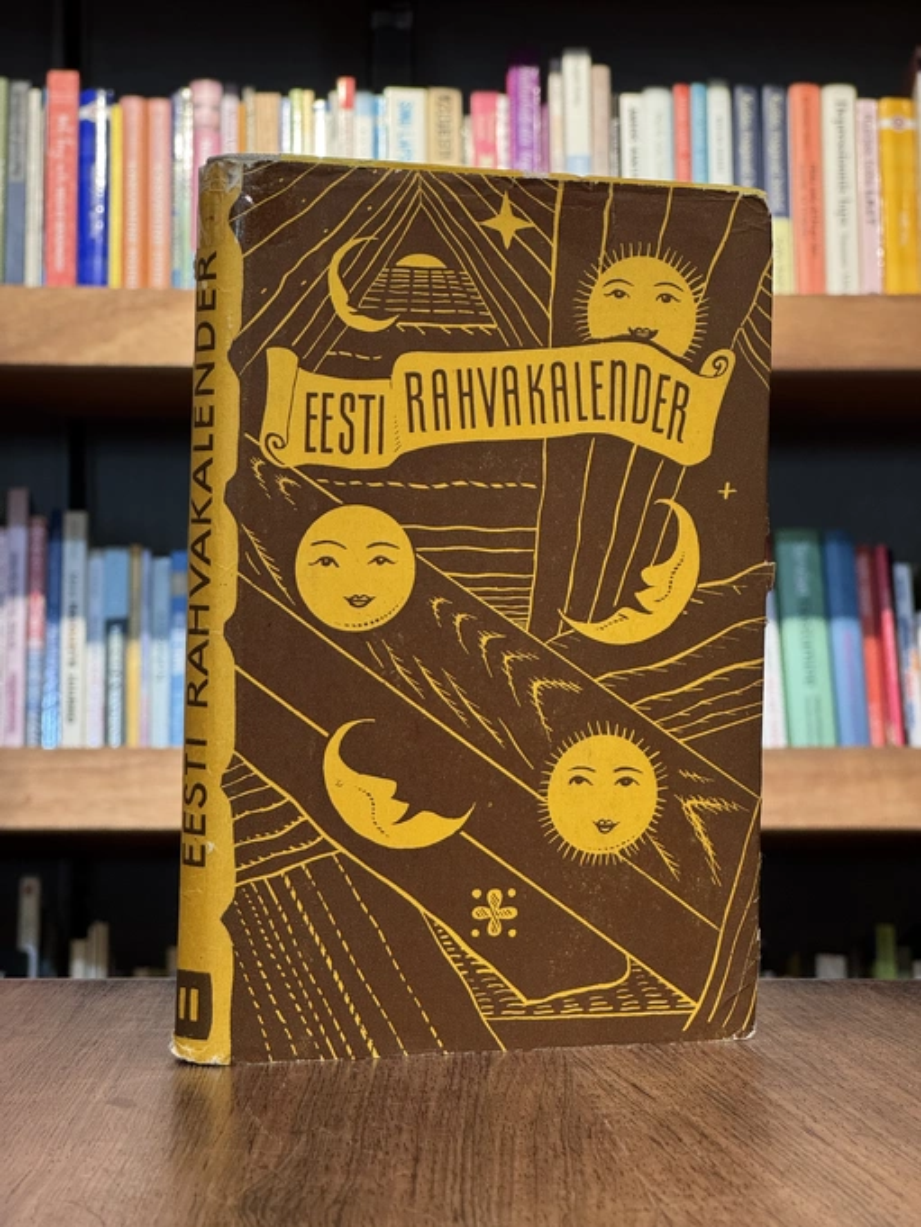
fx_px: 2731
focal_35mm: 77
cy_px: 614
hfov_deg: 19.1
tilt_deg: +0.9
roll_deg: -1.1
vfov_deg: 25.3
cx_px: 460
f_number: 2.8
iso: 250
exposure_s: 1/87
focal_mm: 9
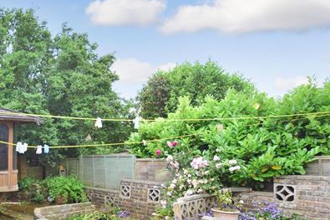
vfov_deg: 39.5
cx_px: 17
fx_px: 303
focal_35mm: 33
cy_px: 149
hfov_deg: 49.1
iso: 200
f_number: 5.6
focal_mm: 10
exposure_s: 1/125
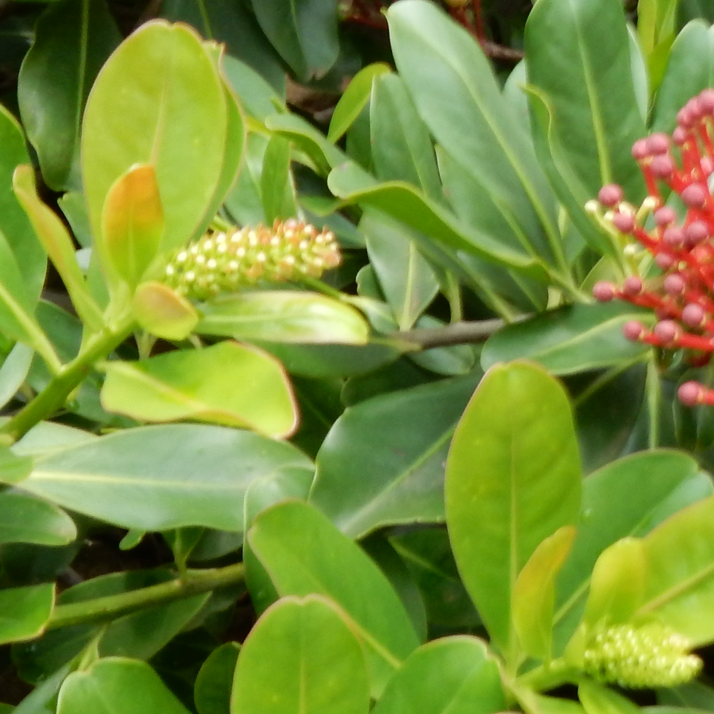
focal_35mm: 67
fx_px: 1564
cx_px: 903
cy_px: 506
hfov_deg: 23.1
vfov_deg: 25.5
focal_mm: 4.5
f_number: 3.7
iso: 125
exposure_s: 1/250
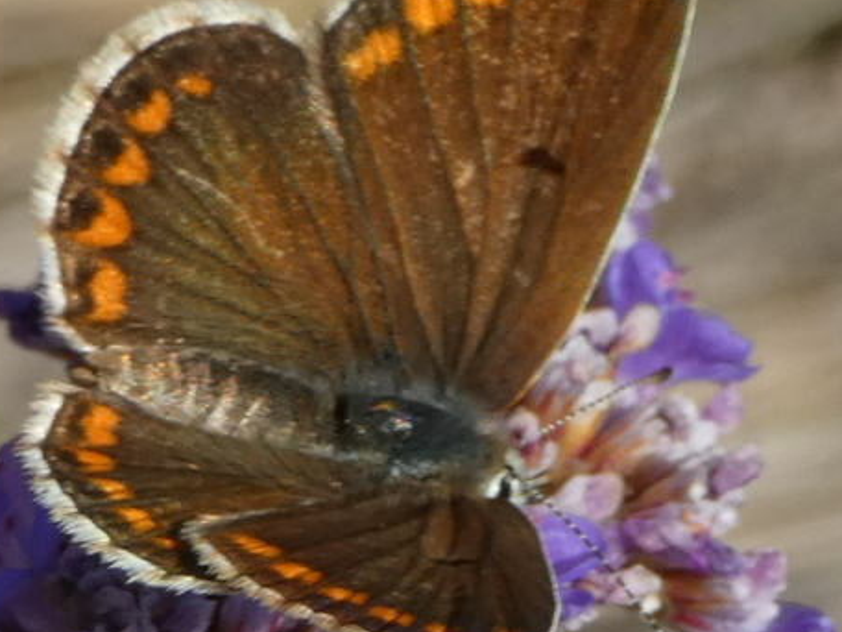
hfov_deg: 6.9
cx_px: 466
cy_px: 405
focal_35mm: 288
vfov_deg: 5.2
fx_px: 7005
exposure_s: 1/200
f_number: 5.4
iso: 80
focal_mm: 27.5
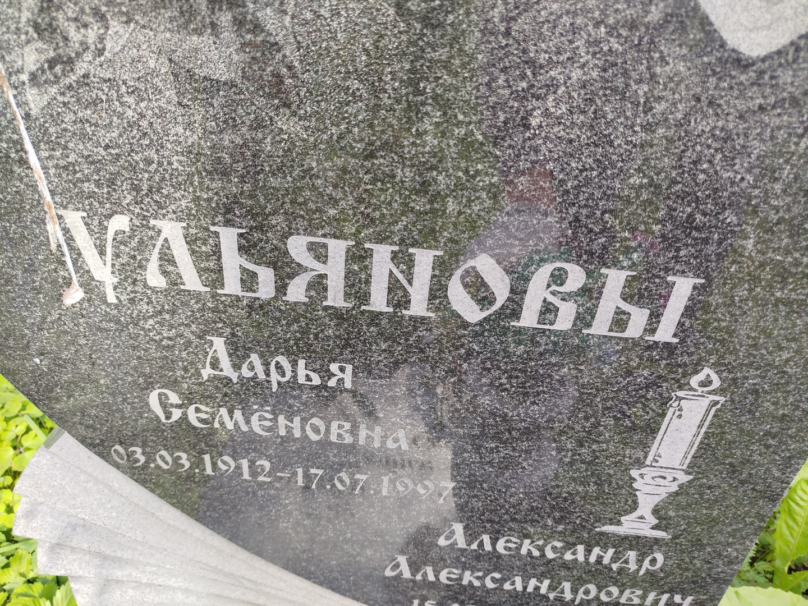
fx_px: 560
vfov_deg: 56.8
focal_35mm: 24
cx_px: 404
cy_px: 303
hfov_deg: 71.6
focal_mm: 5.31
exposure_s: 1/100
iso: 50
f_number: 1.7
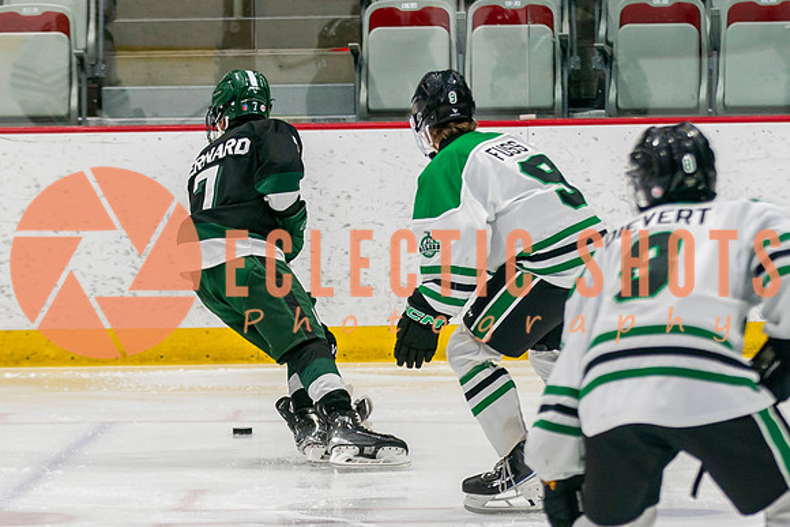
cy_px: 358
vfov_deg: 4.6
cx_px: 166
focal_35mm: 302
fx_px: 6633
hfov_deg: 6.8
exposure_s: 1/640
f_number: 3.2
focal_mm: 115
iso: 640
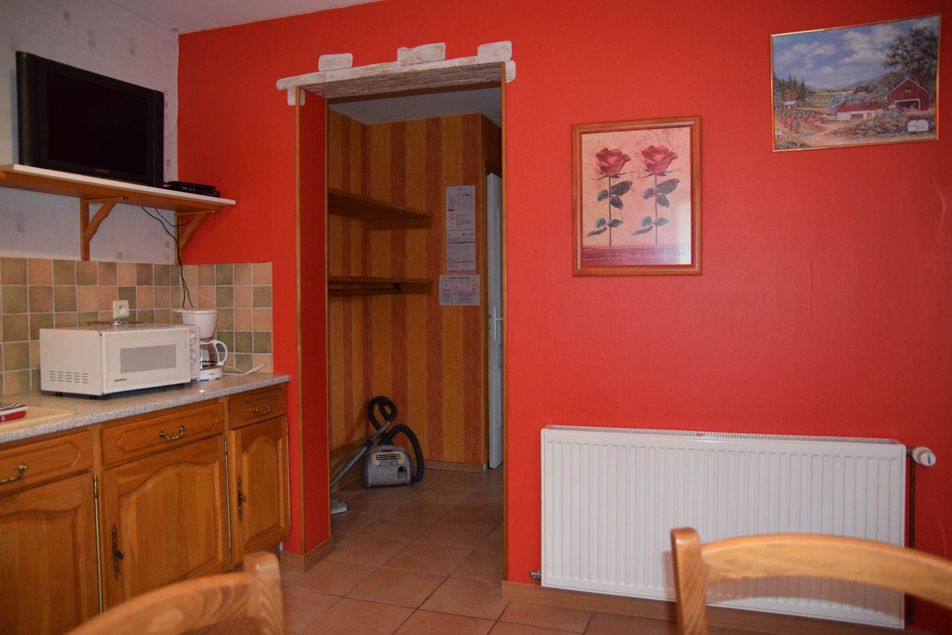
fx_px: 674
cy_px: 318
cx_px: 476
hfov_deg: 70.4
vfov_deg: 50.4
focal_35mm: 26
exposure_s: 1/60
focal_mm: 17
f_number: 2.8
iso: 1100
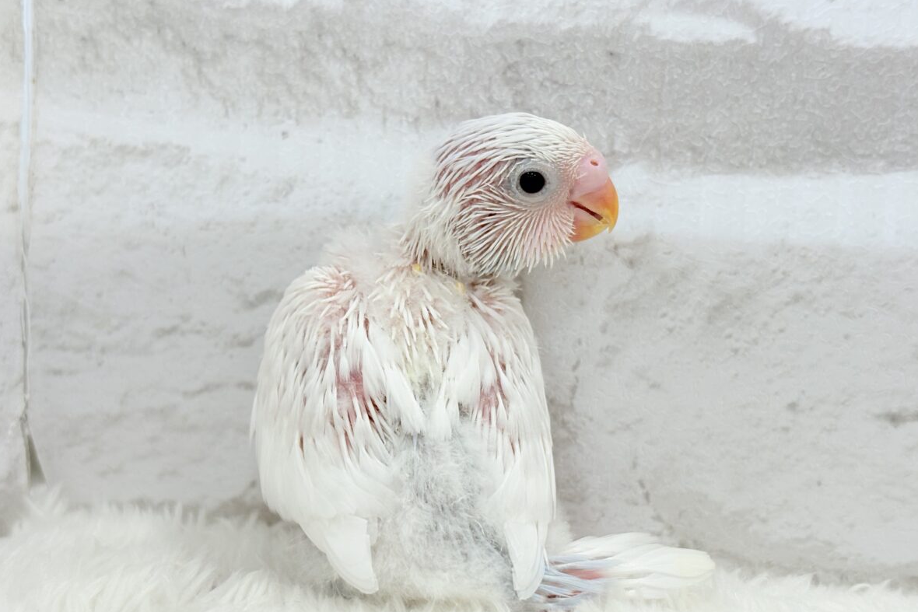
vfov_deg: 24.6
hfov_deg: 36.2
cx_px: 462
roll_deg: -1.8
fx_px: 1403
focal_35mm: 55
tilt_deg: -7.3
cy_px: 347
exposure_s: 1/100
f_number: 1.6
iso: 50
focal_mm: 5.96
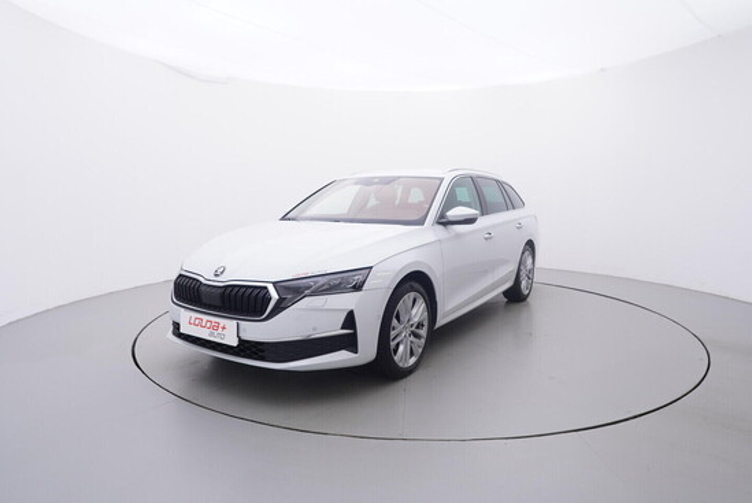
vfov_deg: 56.2
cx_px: 376
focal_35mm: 22
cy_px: 252
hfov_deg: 77.3
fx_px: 470
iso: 200
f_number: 5
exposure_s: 1/80
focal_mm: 15
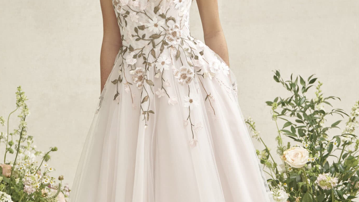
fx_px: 1713
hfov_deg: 12.0
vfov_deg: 6.7
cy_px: 132
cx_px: 154
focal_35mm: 180
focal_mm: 92
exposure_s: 1/125
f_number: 5
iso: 400
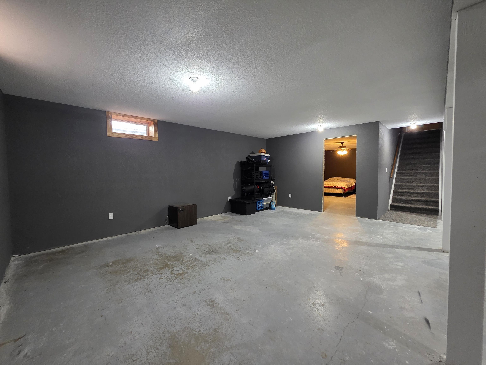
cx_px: 243
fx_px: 183
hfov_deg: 106.2
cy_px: 182
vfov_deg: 89.9
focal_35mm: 13
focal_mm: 2.2
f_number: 1.9
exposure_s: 1/60
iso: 640
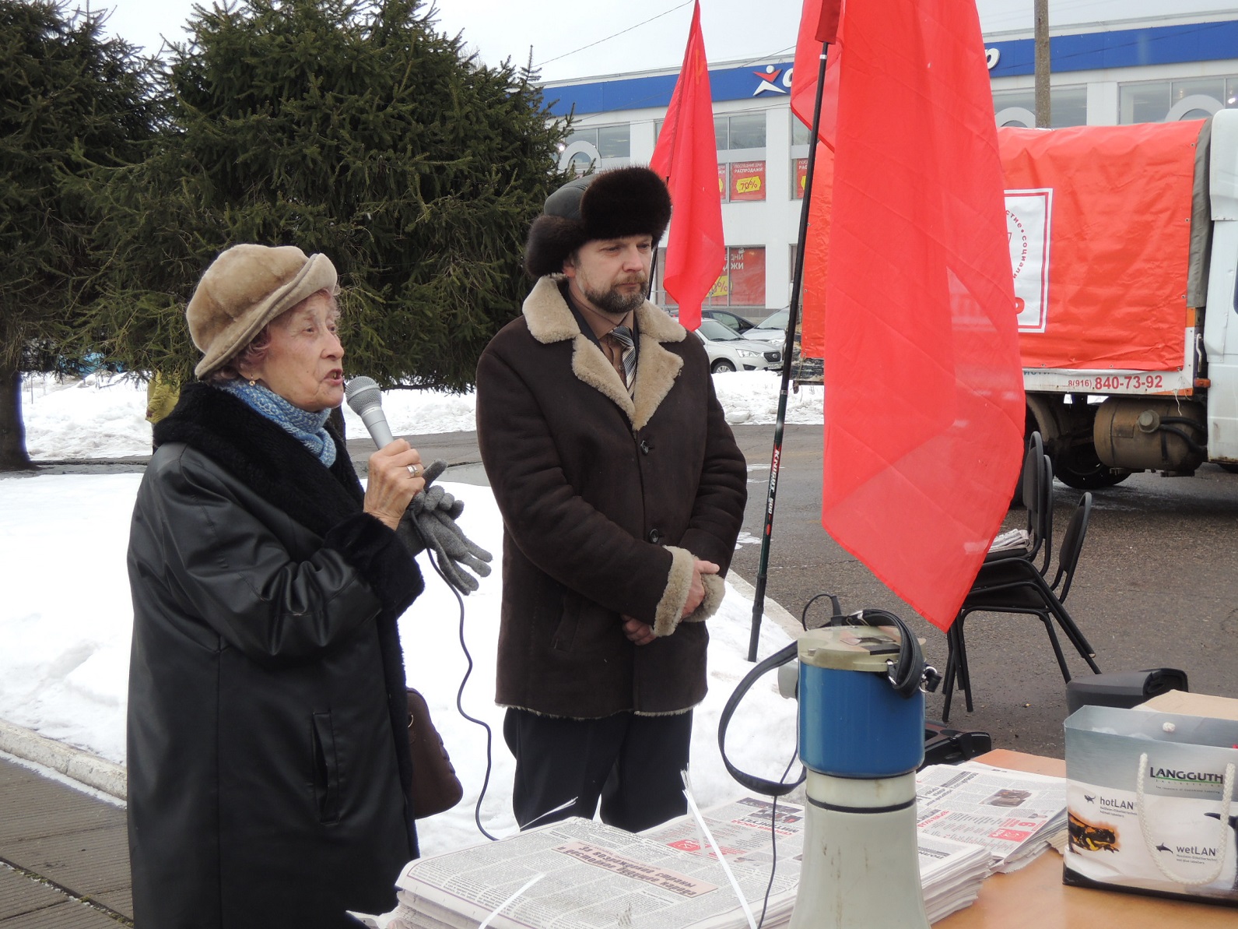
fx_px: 1788
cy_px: 464
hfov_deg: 38.2
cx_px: 619
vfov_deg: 29.1
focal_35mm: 50
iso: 100
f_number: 3.7
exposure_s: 1/200
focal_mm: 9
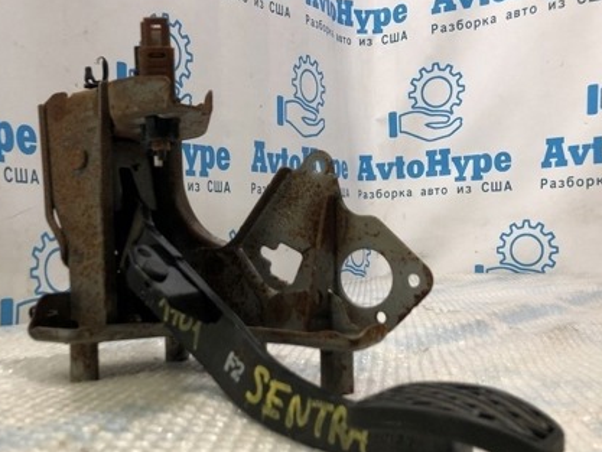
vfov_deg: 33.5
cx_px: 209
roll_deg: +2.7
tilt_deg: -2.9
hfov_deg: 43.3
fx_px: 748
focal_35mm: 43
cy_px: 273
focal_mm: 4
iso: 25
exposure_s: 1/33
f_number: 1.8
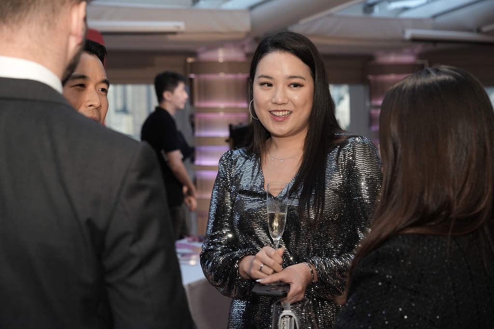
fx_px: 1029
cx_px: 247
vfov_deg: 18.2
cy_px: 164
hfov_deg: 27.0
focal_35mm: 75
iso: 3200
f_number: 5
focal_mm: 75
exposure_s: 1/160
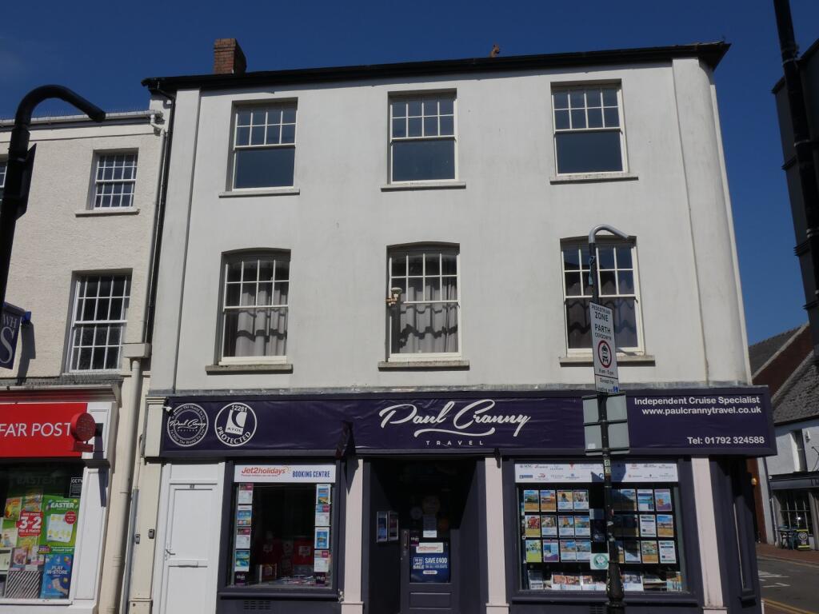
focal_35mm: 31
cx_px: 410
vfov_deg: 45.4
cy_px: 307
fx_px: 733
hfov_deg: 58.4
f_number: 6.3
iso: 80
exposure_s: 1/1000
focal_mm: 5.5
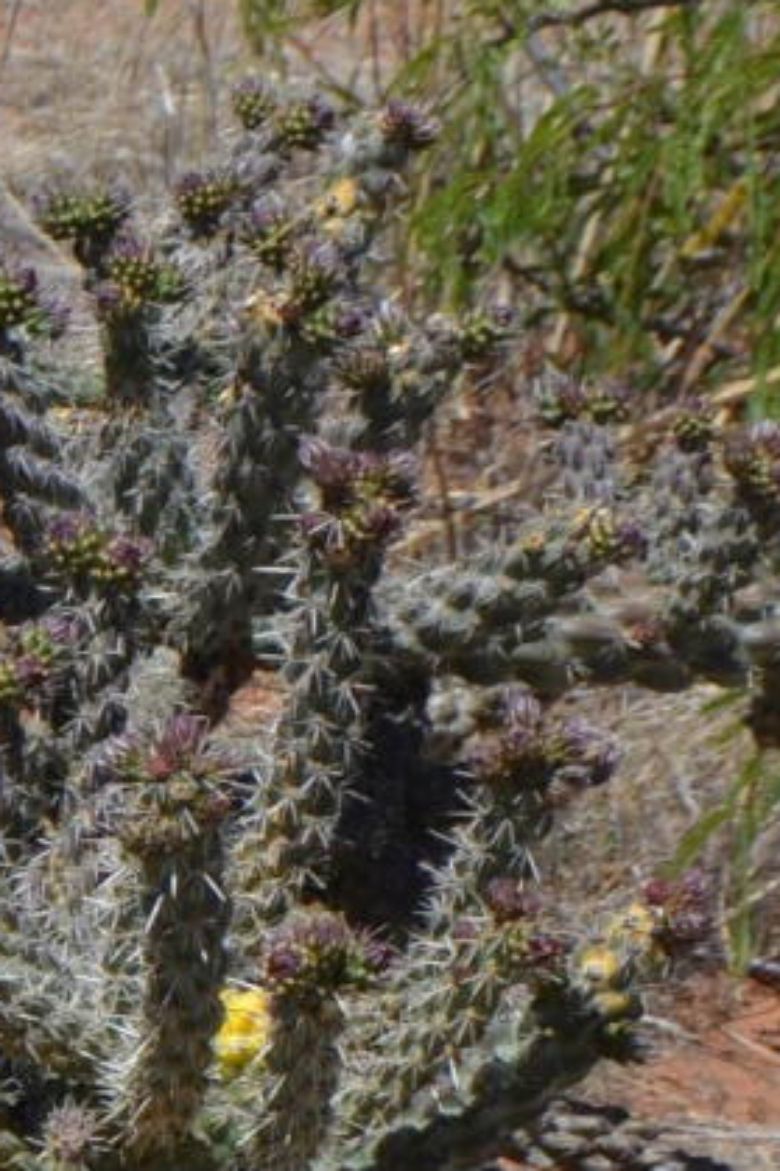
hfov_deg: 5.0
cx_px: -368
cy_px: 1224
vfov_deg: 7.5
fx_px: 8847
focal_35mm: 272
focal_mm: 38
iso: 100
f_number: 8
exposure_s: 1/250
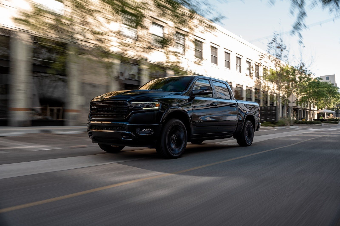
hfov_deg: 61.9
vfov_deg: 43.6
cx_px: 170
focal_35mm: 30
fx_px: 283
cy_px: 113
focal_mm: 30
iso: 31
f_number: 5
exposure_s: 1/15
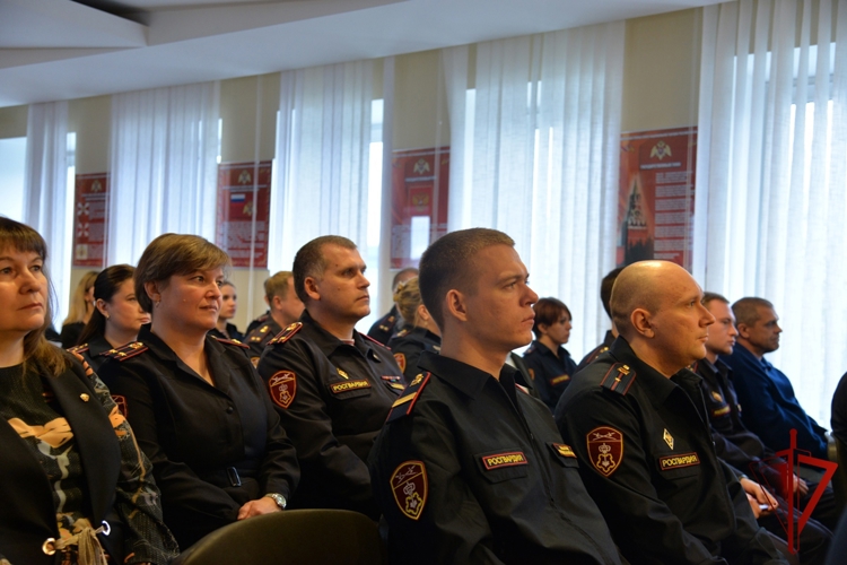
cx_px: 424
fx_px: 941
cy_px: 282
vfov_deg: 33.4
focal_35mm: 40
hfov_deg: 48.5
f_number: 4
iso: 1000
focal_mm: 40
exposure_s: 1/30
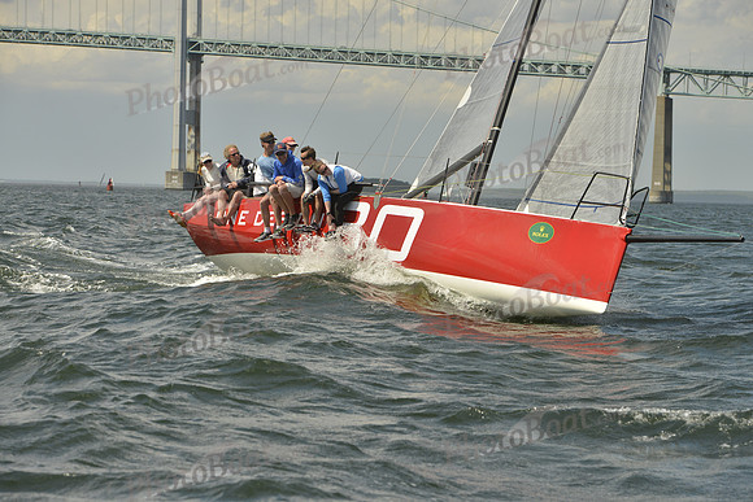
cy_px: 251
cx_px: 376
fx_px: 2510
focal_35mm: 120
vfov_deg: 11.4
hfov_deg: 17.1
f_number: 8
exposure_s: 1/1600
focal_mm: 120
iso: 280
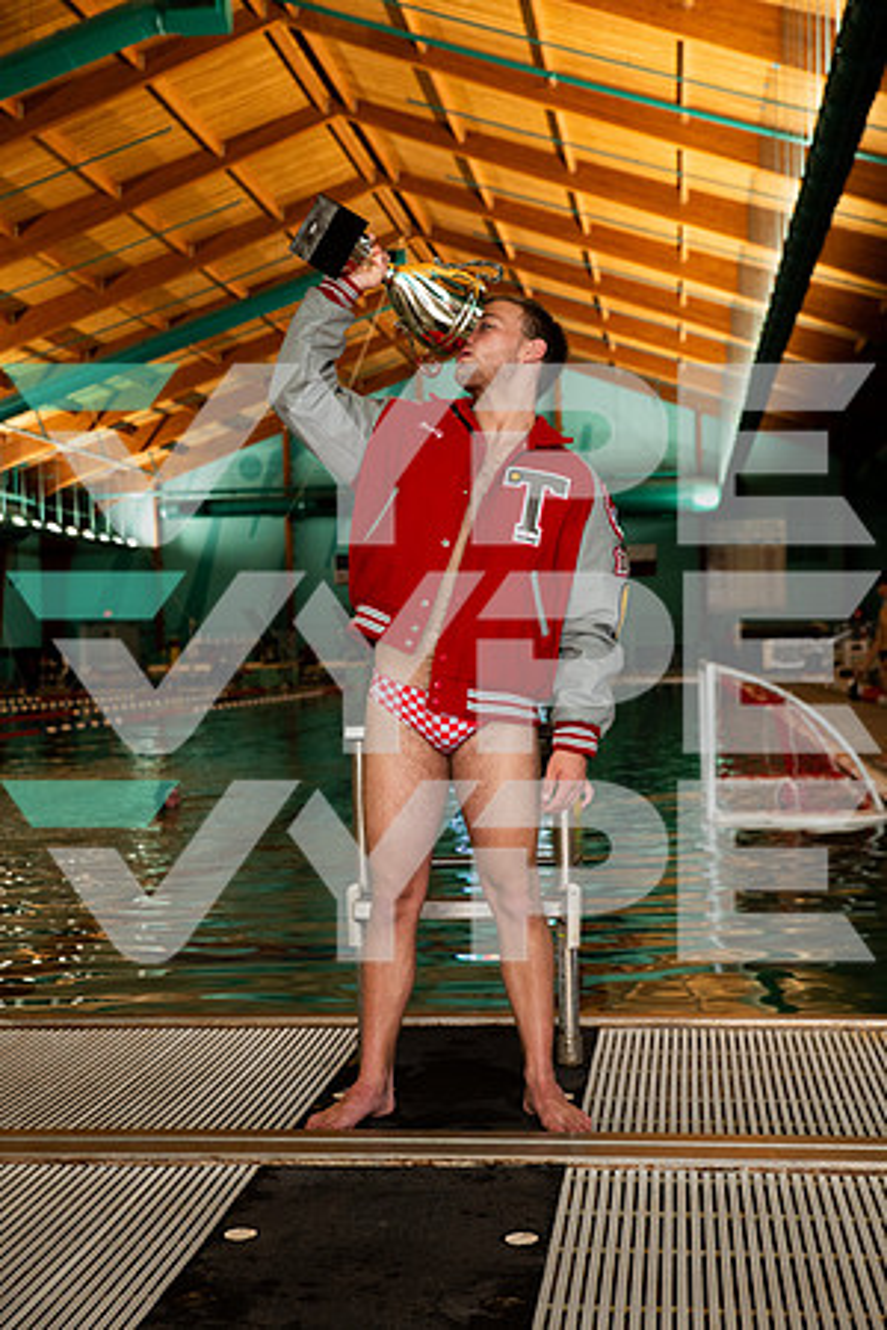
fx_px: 1774
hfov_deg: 28.1
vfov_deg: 41.1
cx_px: 444
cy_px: 665
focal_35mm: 48
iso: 800
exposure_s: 1/200
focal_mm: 48
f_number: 5
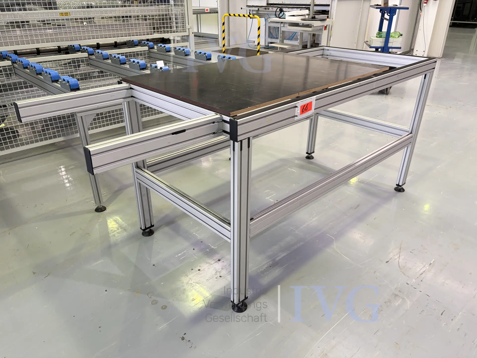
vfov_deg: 53.1
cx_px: 238
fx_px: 358
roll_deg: +1.1
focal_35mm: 26
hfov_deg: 67.3
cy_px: 179
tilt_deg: -27.6
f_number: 1.6
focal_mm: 5.96
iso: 125
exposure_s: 1/50
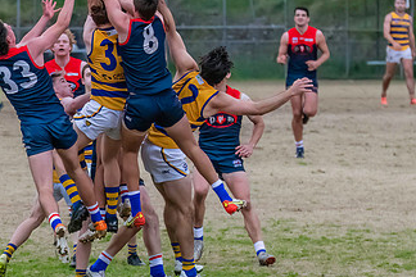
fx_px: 5916
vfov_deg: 2.7
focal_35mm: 512
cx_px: 124
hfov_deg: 4.0
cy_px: 139
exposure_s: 1/1600
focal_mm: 180
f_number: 5
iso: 5600
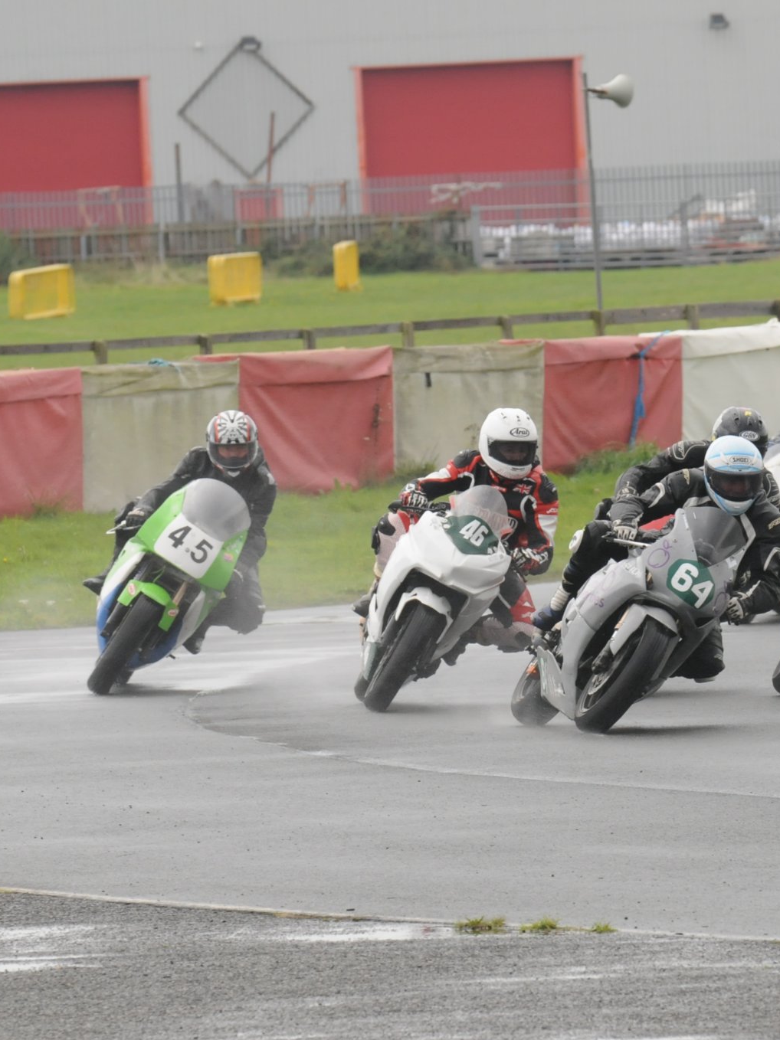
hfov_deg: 3.1
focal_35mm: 478
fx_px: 14366
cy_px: 520
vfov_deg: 4.1
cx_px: 654
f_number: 8
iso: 800
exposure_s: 1/320
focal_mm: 220
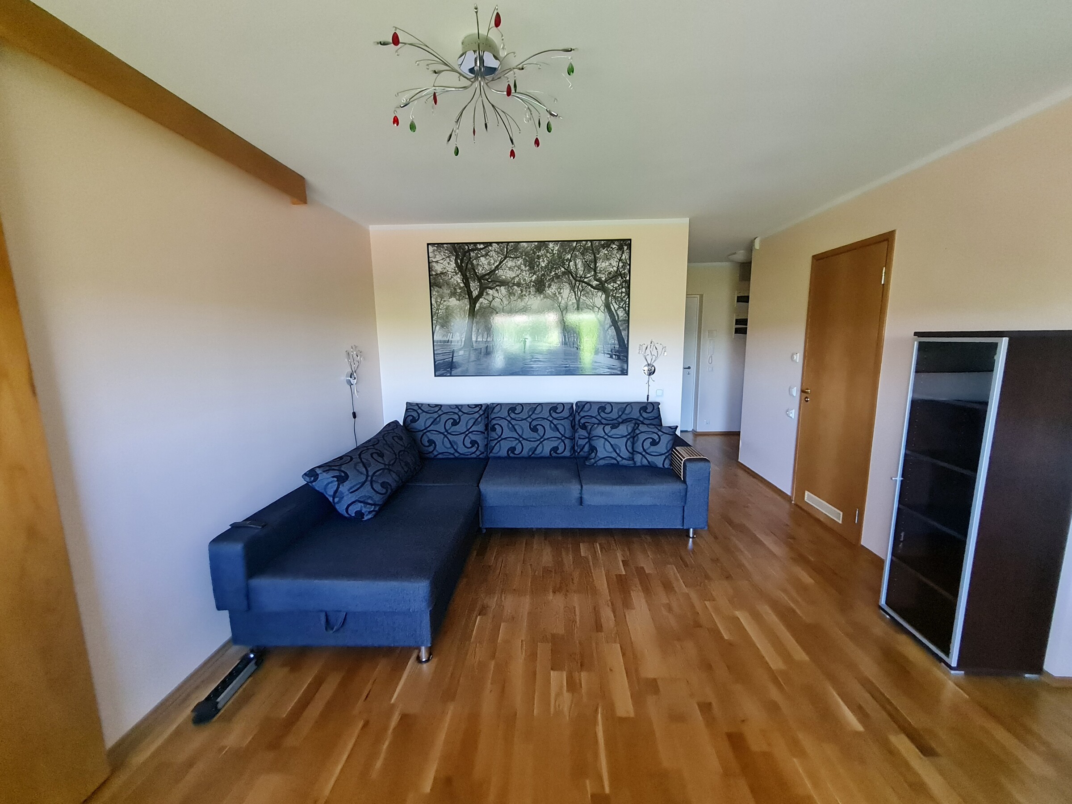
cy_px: 402
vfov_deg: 89.9
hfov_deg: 106.2
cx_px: 536
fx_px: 403
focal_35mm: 13
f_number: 2.2
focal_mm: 1.74
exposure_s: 1/33
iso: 500
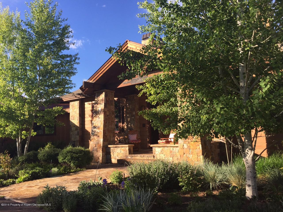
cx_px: 142
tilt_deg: +7.5
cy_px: 106
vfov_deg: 48.2
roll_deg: +1.7
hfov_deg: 61.7
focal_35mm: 29
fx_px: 237
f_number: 2.2
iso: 32
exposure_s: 1/682
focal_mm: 4.15
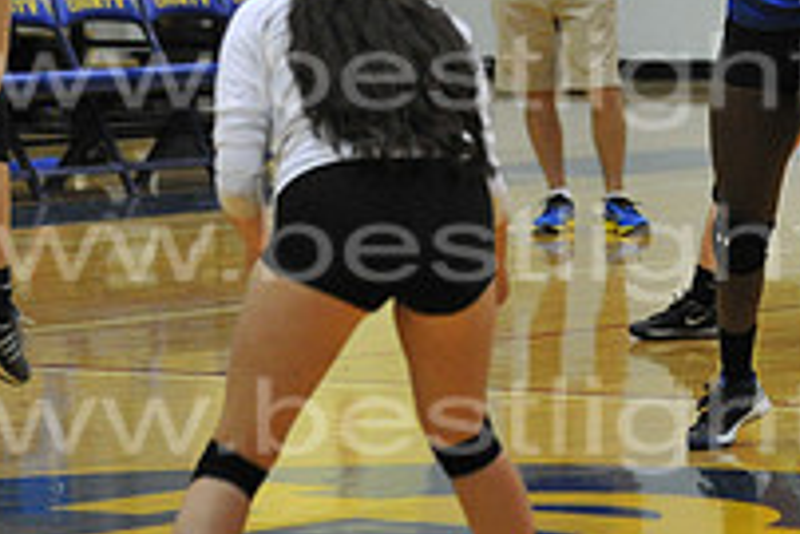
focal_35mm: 401
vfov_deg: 3.4
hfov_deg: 5.1
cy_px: -178
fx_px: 8917
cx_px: 772
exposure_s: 1/800
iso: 8000
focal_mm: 140
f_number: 3.2
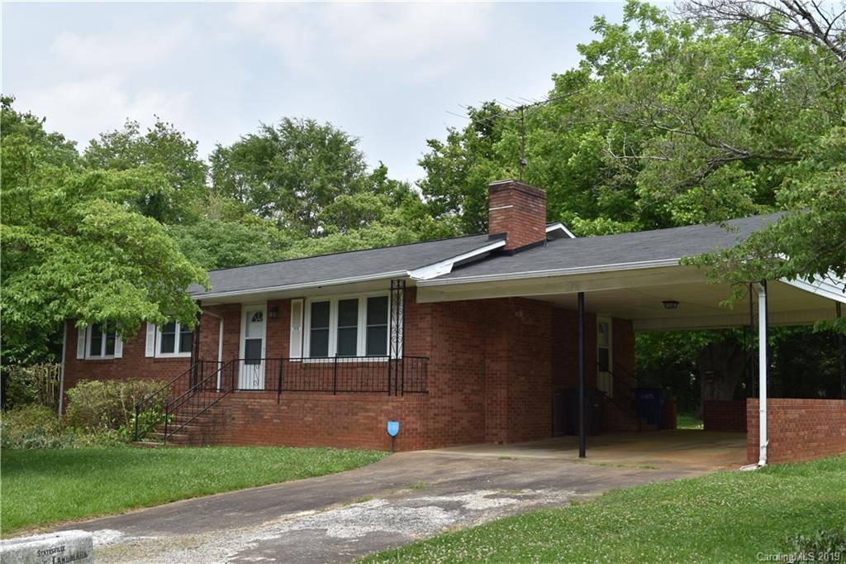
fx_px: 846
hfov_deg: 53.1
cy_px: 282
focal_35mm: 36
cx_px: 423
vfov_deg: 36.8
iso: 100
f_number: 9
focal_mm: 24
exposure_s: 1/200
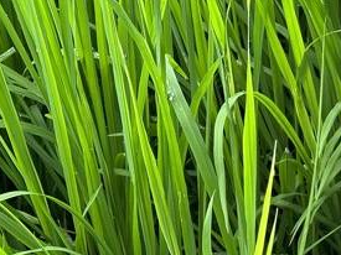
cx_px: 485
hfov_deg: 12.1
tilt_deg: -31.8
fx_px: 1546
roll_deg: +3.8
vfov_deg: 9.4
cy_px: 217
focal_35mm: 157
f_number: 1.78
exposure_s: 1/260
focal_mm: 6.86
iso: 64
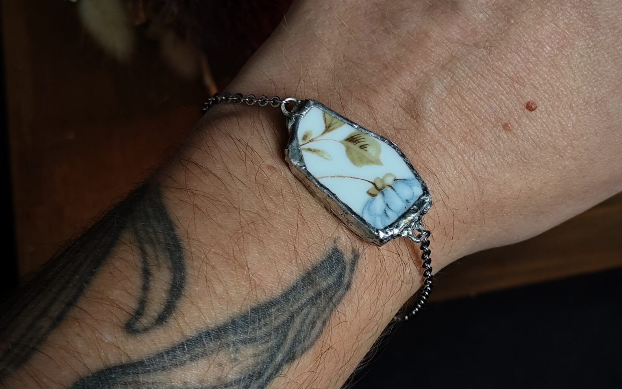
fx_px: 1339
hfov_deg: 26.1
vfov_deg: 16.5
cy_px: 153
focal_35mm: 79
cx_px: 353
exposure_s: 1/50
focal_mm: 6.19
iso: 200
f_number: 1.65
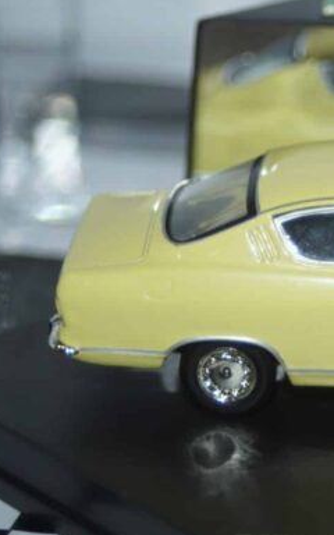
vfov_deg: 12.5
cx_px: 388
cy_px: 266
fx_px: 2432
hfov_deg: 7.8
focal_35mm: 167
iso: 200
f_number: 5.6
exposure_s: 1/60
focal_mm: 70
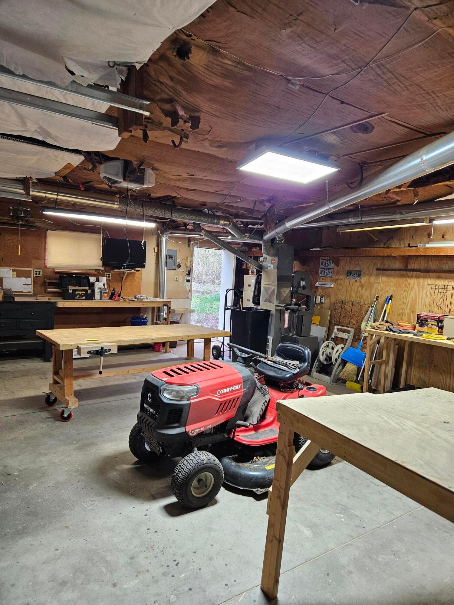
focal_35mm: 23
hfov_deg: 58.9
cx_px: 227
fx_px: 402
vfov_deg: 73.9
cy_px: 302
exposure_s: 1/120
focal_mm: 5.4
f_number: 1.8
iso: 125
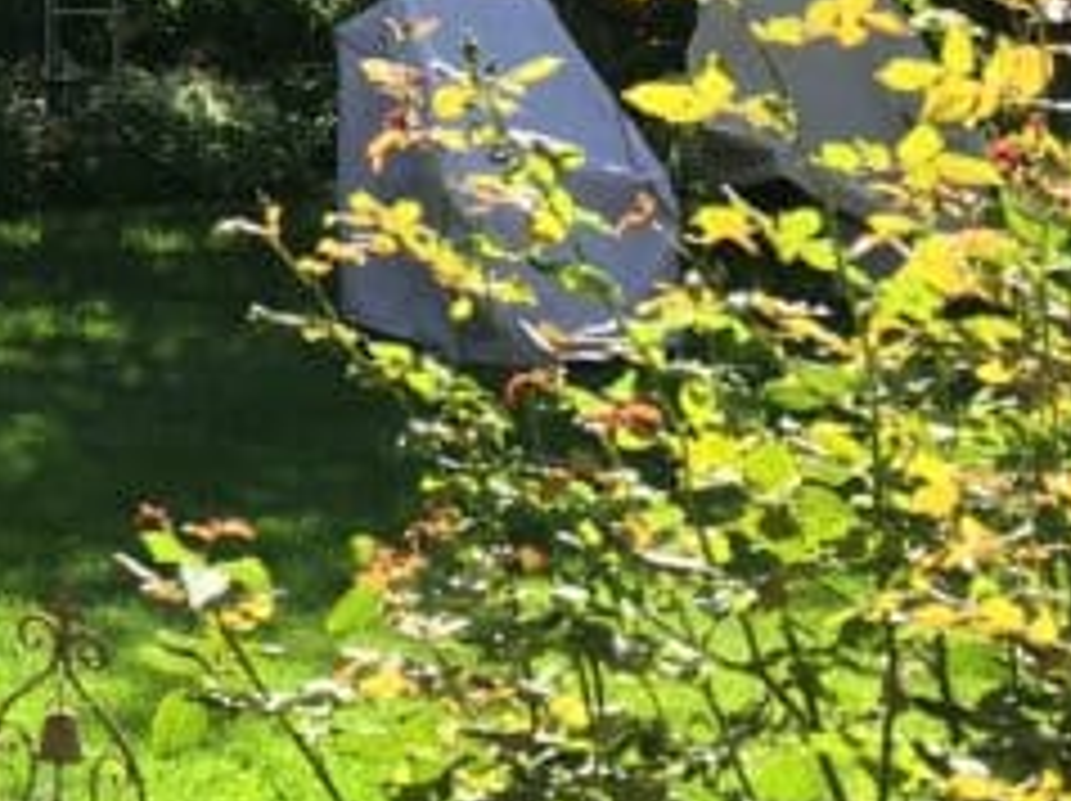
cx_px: -819
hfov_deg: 14.1
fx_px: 3864
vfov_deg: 11.7
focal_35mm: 125
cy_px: -22
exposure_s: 1/356
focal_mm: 4.15
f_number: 2.2
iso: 25
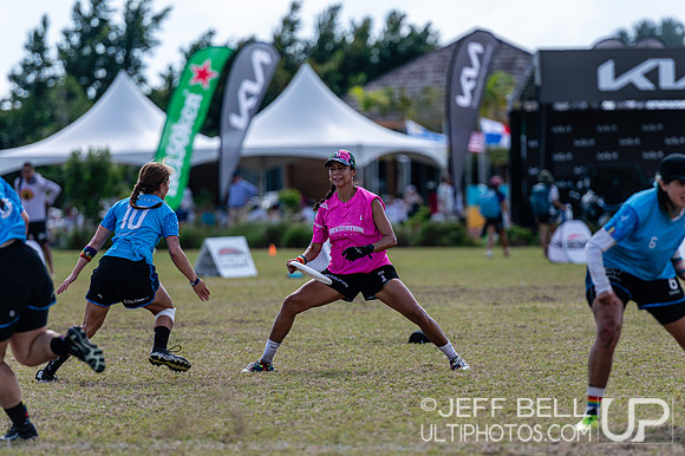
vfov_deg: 4.6
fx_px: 5705
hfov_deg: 6.9
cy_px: 228
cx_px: 342
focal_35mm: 300
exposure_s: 1/1250
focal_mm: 200
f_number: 3.2
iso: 90
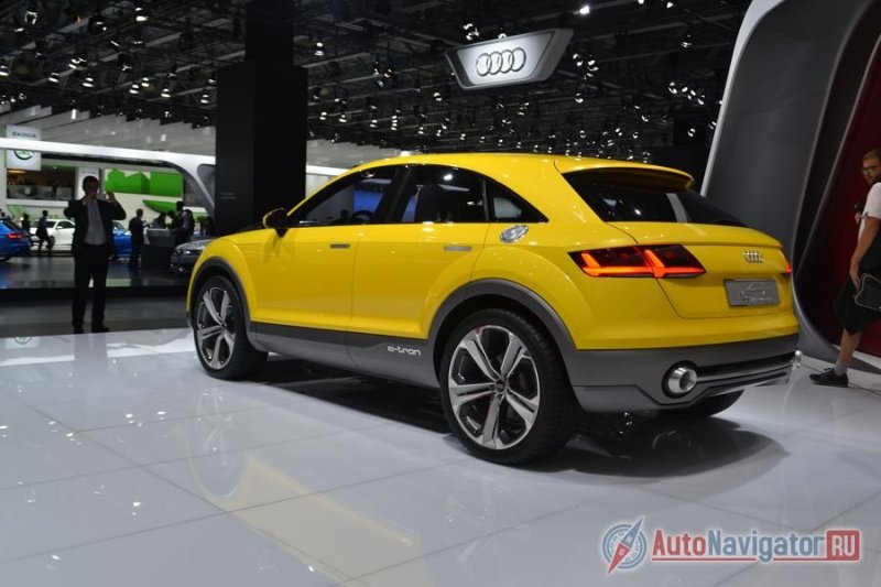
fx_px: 807
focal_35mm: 33
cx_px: 440
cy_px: 294
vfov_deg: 40.0
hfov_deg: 57.2
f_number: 5.6
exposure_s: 1/125
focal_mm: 22
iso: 250
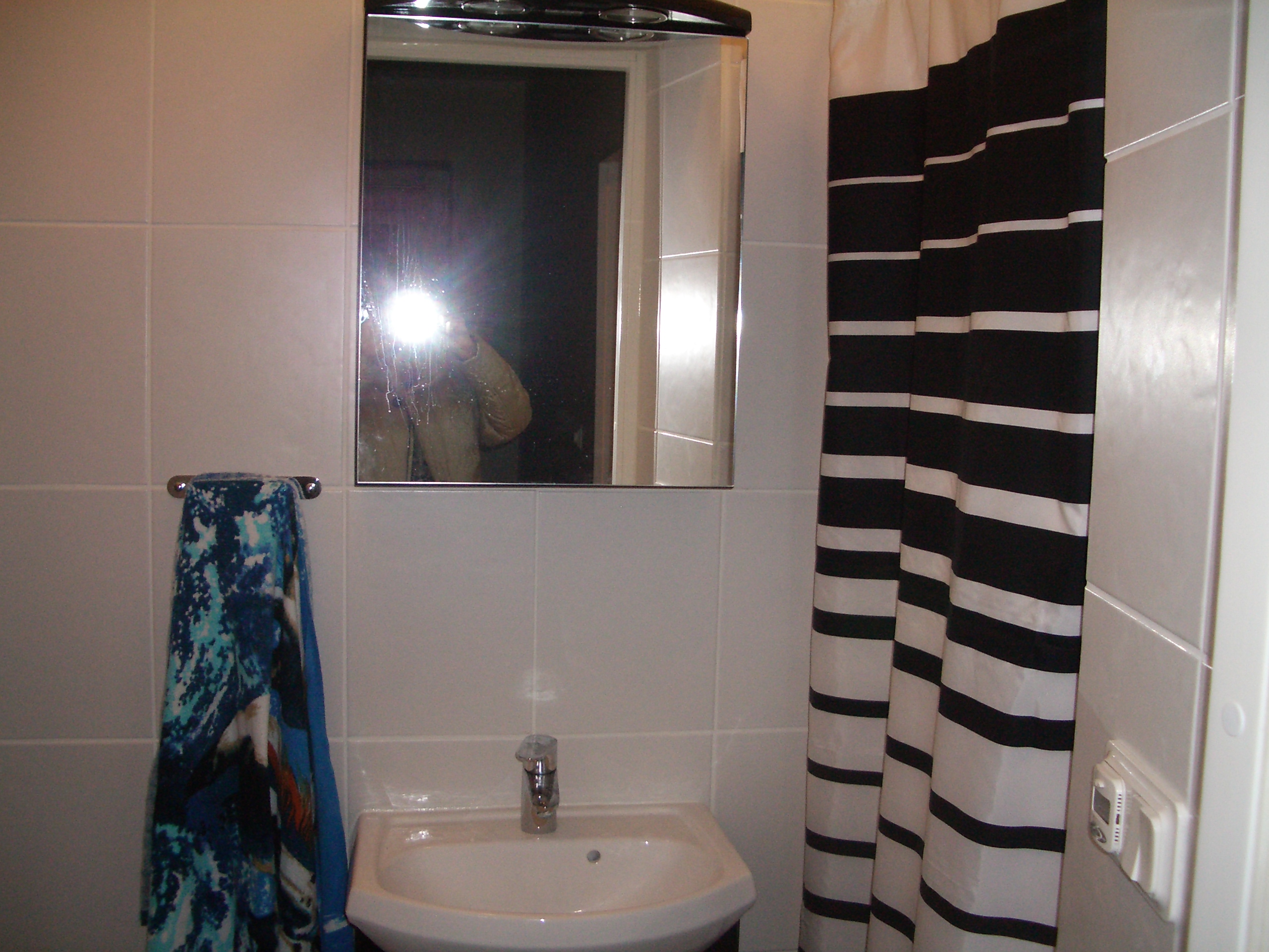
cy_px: 476
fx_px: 1283
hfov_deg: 52.6
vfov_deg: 40.7
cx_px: 634
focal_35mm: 35
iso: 200
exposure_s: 1/60
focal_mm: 5.8
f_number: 2.6
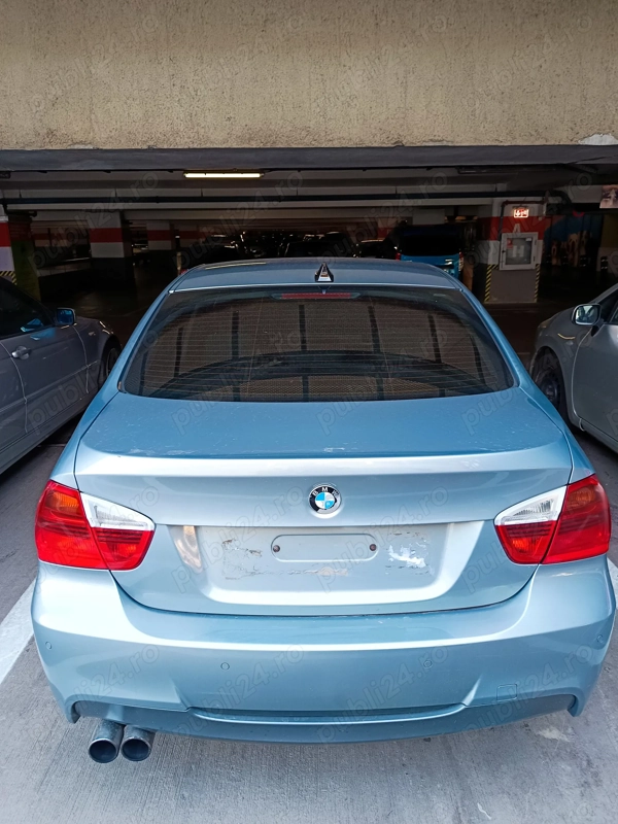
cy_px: 412
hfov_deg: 56.8
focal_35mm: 24
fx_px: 571
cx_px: 309
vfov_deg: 71.6
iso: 300
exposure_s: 1/60
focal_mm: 5.31
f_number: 1.7
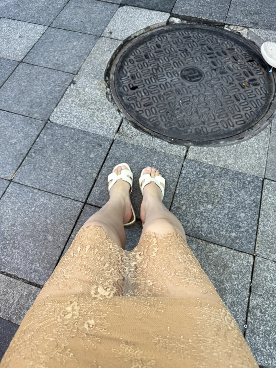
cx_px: 138
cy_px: 184
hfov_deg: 56.8
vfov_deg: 71.6
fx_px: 255
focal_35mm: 24
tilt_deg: -63.5
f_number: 1.78
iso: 250
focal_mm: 6.76
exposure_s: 1/50
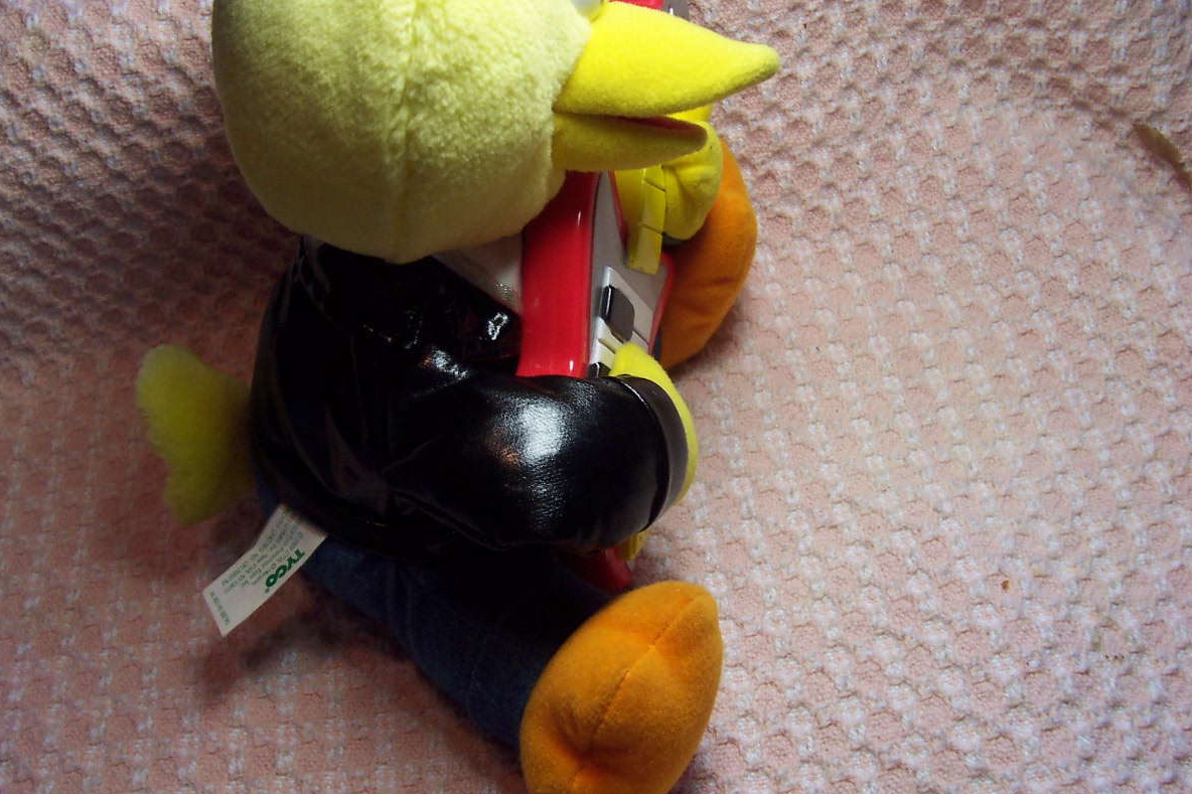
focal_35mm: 39
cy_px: 380
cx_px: 591
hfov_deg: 49.6
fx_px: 1291
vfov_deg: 34.2
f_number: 2.8
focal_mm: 5.6
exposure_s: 1/60
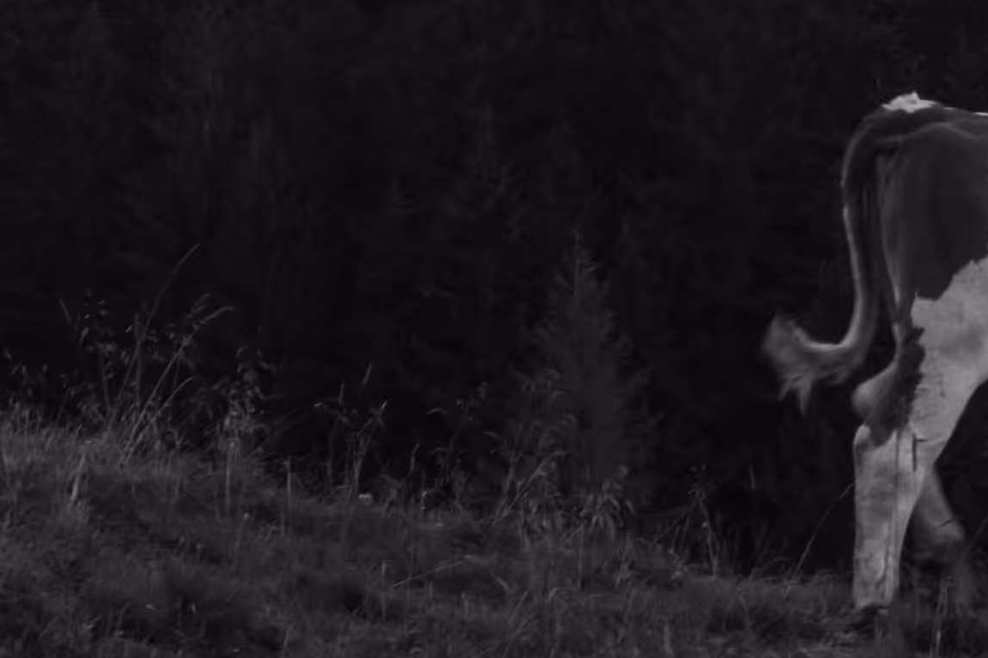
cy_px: 401
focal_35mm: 199
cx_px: 619
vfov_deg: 6.9
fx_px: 5460
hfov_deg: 10.3
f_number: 10
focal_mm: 28
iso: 400
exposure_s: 1/80
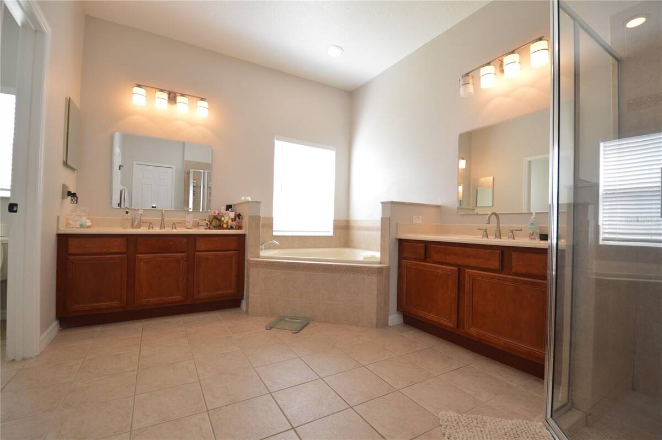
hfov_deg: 100.5
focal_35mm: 15
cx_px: 331
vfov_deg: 77.2
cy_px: 220
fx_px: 275
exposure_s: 1/60
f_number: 4
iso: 400
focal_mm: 10
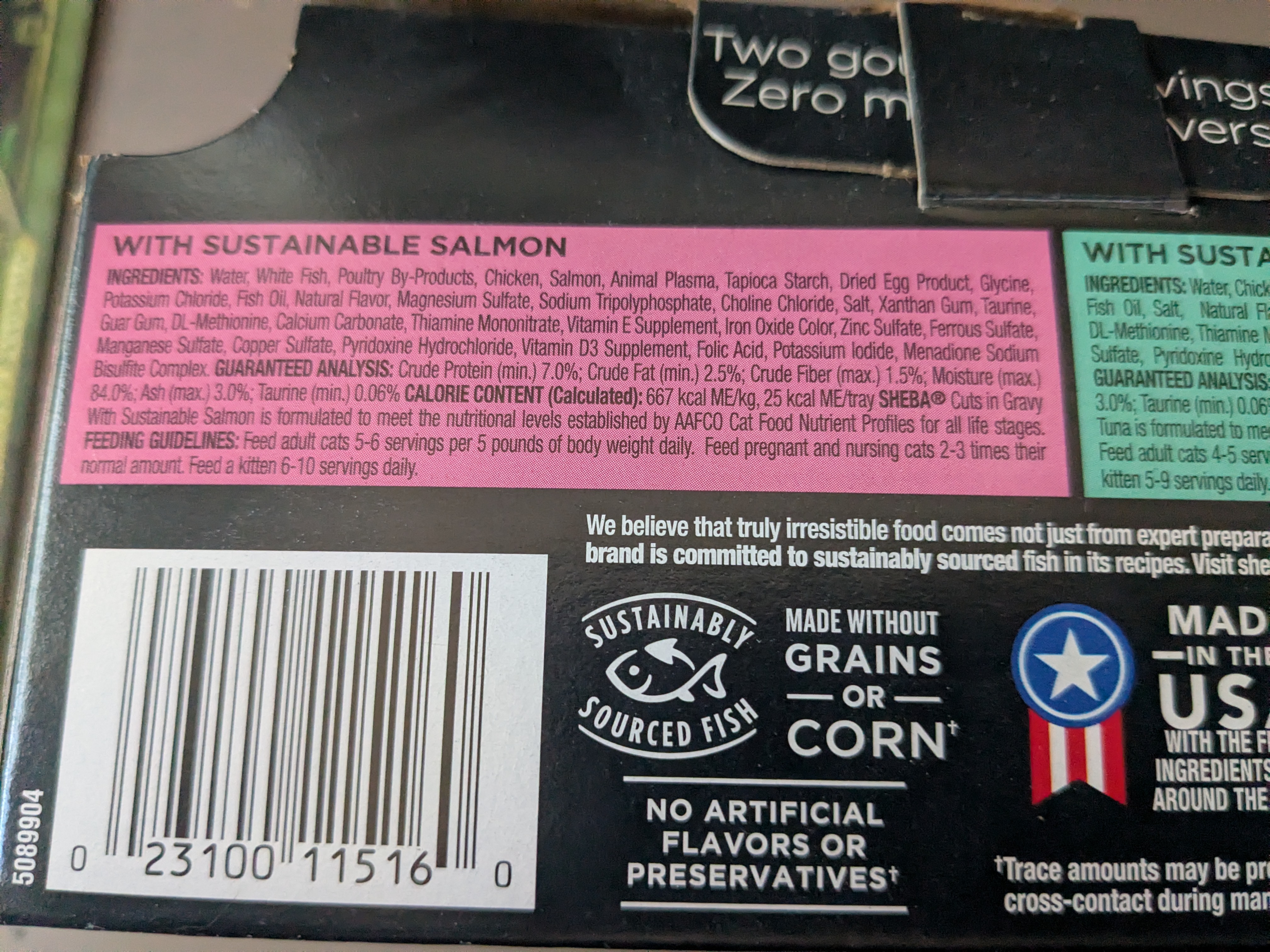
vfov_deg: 51.4
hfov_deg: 65.3
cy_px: 476
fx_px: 991
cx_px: 635
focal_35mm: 27
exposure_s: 1/120
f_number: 1.73
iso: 1596
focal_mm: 4.38
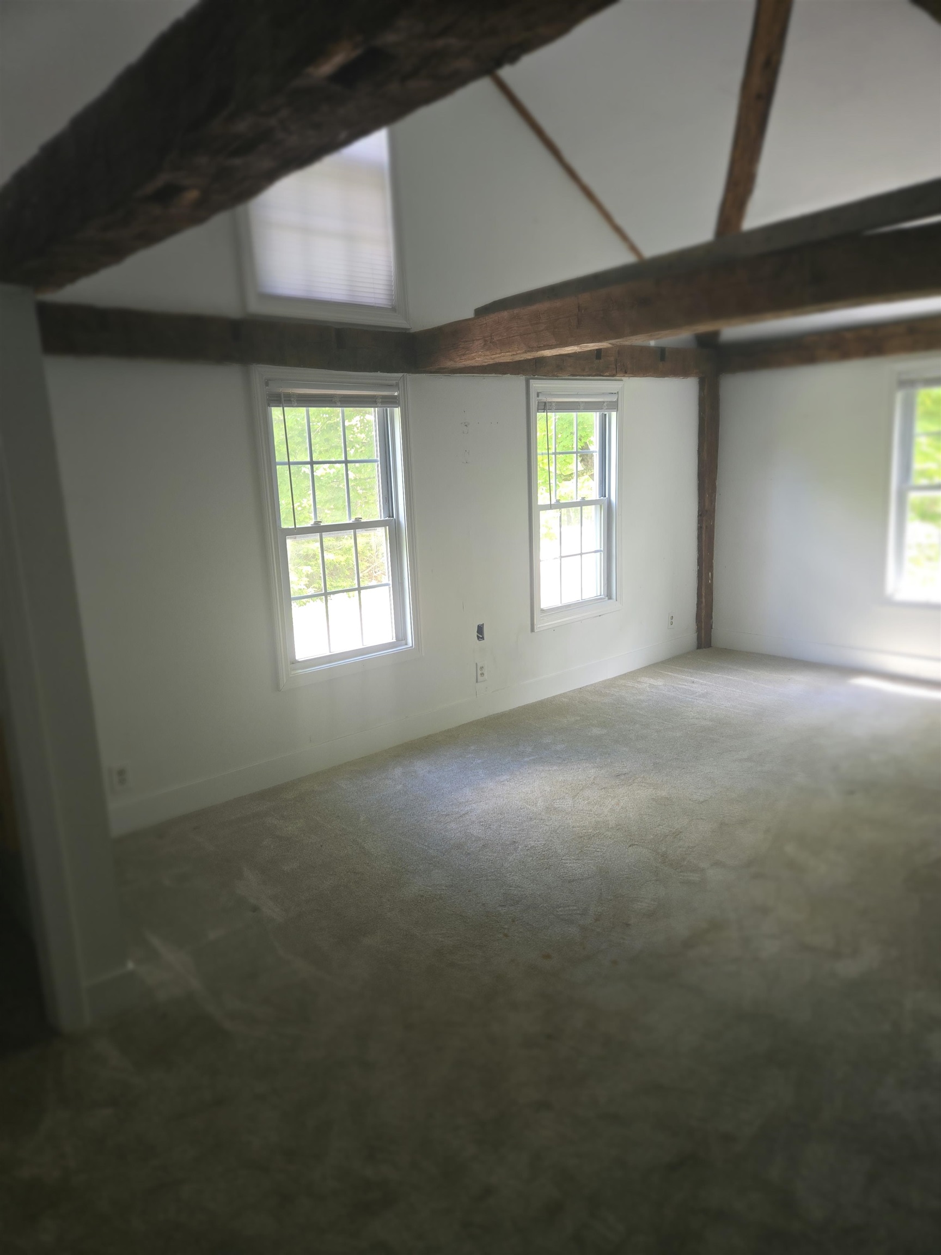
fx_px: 834
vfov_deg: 73.9
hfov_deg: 58.9
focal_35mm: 23
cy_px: 628
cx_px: 470
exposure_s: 1/60
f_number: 1.8
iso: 100
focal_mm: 5.4
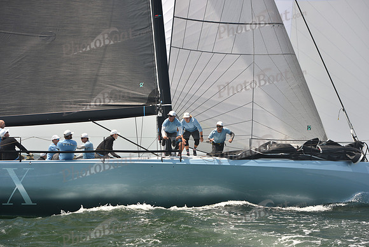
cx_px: 184
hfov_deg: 28.8
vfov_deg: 19.5
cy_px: 124
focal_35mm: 70
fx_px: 718
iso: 250
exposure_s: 1/640
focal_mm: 70
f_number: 5
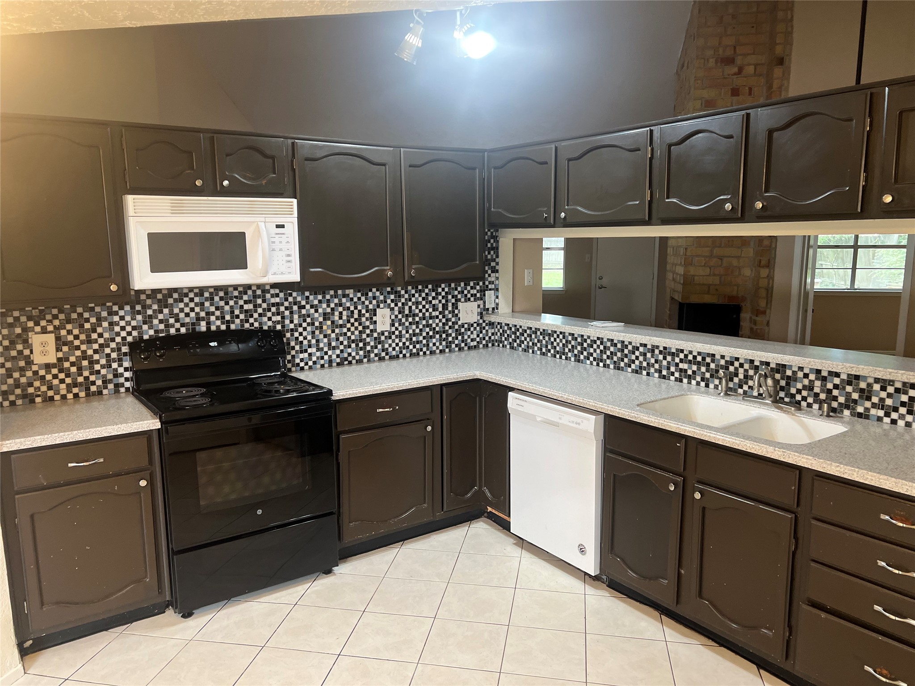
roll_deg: +0.5
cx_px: 458
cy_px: 343
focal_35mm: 26
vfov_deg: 53.1
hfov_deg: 67.3
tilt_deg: -9.0
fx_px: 687
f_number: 1.5
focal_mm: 5.7
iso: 160
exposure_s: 1/60
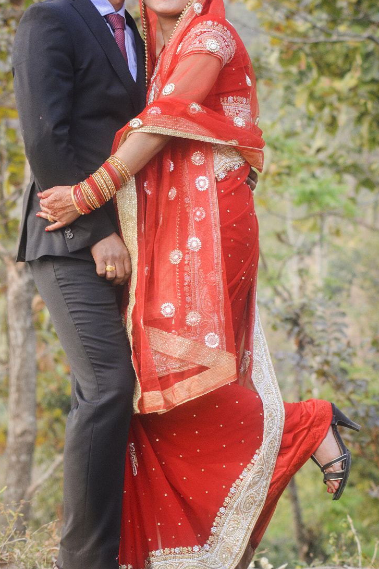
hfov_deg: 8.9
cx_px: 154
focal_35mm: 154
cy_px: 236
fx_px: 2432
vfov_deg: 13.3
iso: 500
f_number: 5
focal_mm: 70
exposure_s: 1/200
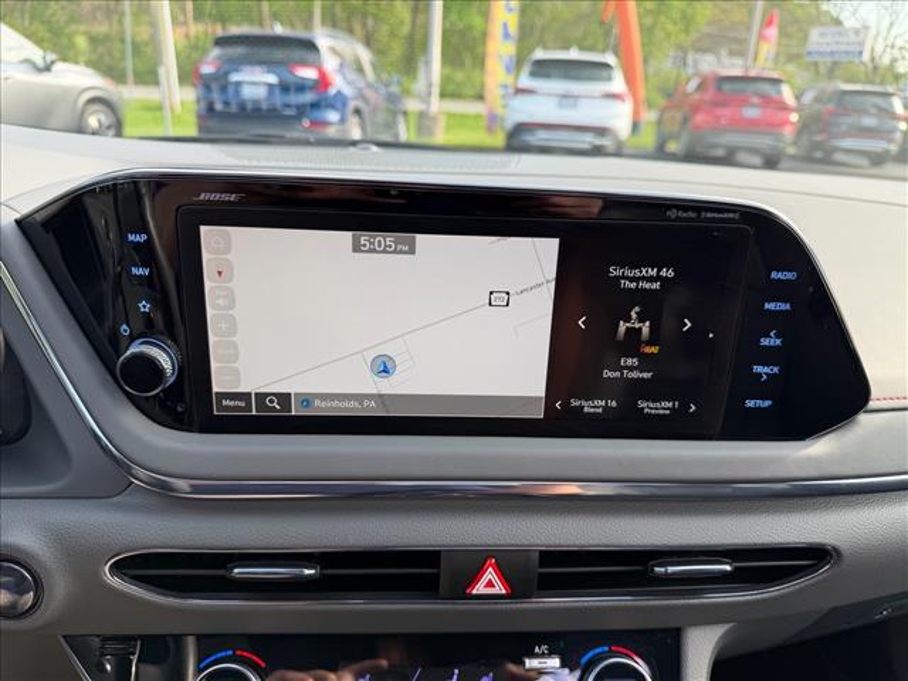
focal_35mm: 24
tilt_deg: -19.1
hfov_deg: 71.6
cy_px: 340
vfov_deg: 56.8
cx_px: 454
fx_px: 630
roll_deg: -2.8
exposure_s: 1/260
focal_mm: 6.76
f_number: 1.78
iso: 64
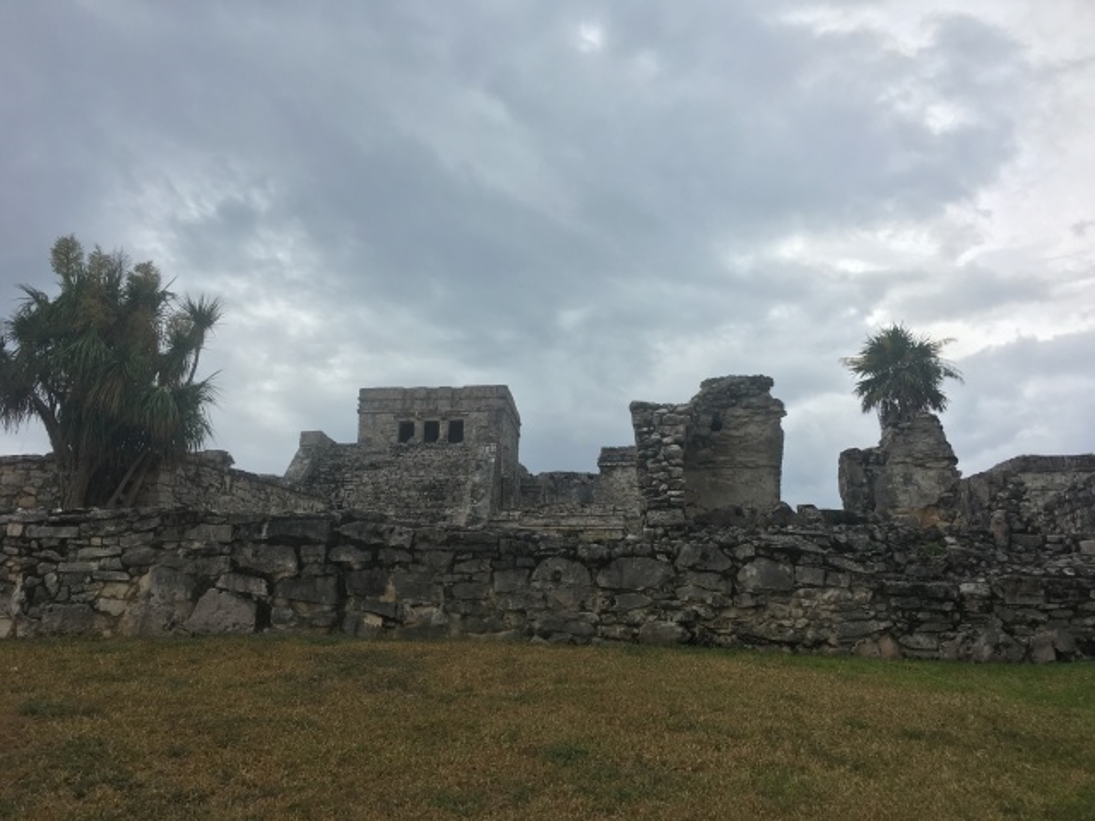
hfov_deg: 61.7
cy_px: 410
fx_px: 917
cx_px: 548
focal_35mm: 29
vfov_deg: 48.2
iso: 25
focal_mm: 4.15
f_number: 2.2
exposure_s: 1/1083
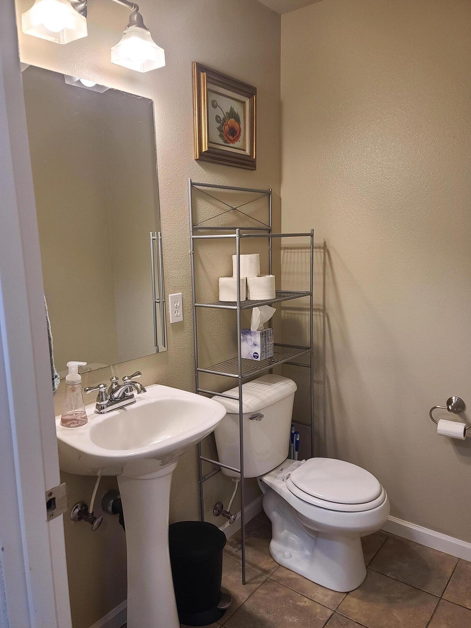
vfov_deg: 67.3
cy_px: 323
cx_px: 245
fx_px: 472
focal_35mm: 26
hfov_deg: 53.0
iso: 200
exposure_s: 1/59
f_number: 1.8
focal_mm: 7
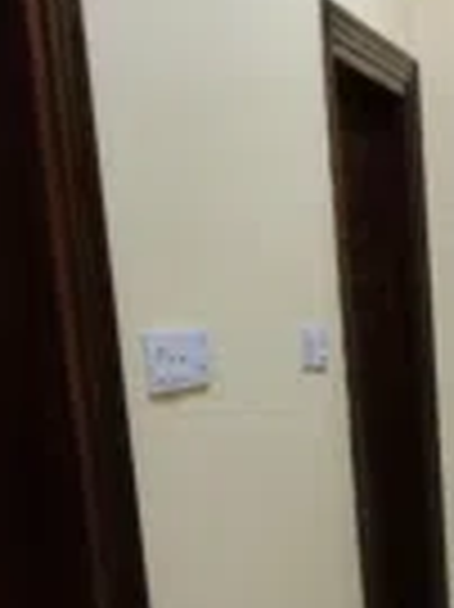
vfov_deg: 23.9
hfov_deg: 17.7
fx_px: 1349
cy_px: 653
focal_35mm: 77
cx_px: 611
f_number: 2.2
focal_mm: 3.81
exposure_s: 1/20
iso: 500
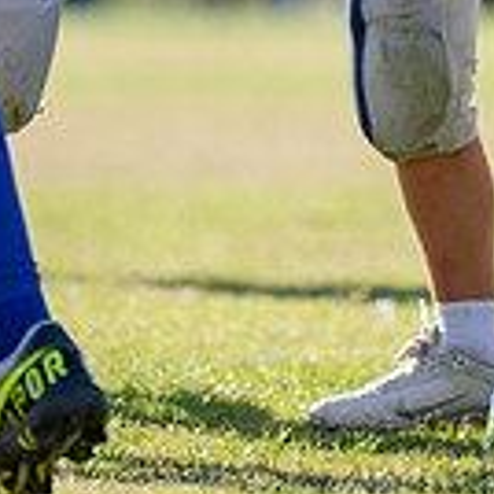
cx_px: 553
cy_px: -177
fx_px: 12497
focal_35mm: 774
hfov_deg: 2.3
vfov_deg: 2.3
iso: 125
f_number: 2.8
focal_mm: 148
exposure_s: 1/1250
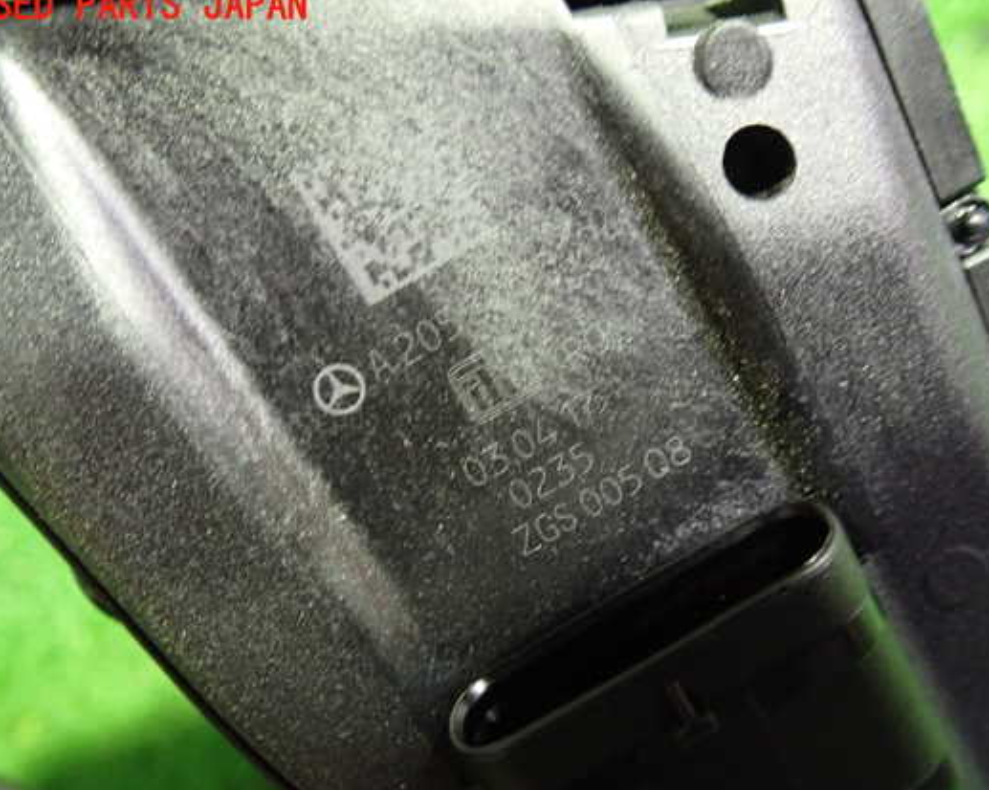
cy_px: 413
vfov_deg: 43.3
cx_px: 534
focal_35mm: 34
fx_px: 995
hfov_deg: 52.8
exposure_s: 1/25
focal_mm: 5.4
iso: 800
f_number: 2.3
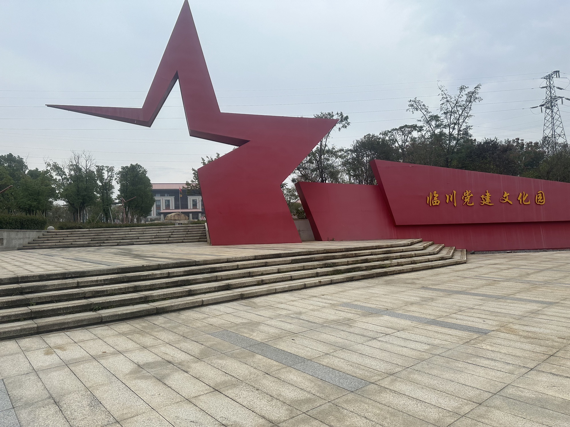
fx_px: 395
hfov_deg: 71.6
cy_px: 214
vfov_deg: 56.8
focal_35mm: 24
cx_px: 285
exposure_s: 1/1845
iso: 80
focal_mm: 6.86
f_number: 1.78
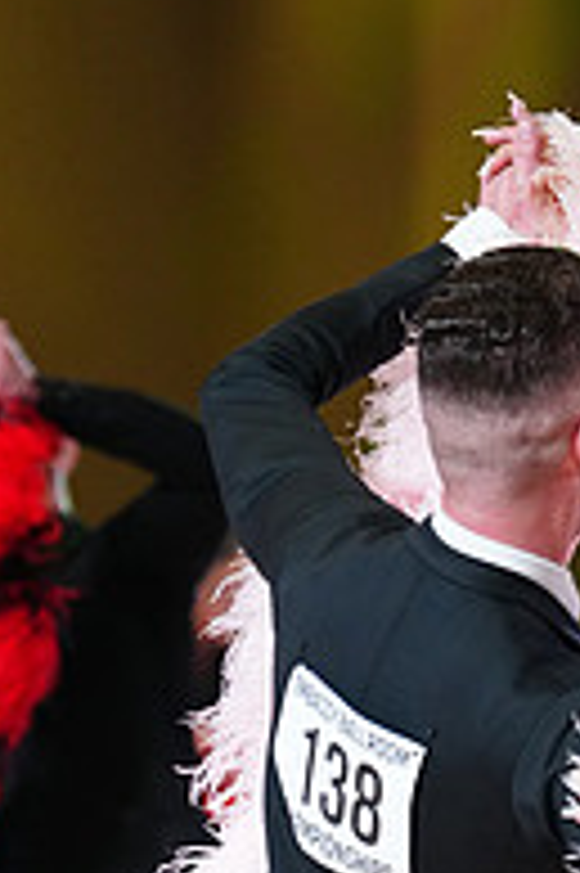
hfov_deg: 3.7
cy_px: 1269
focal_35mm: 368
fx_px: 8909
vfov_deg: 5.6
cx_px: 591
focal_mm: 123
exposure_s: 1/400
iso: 2000
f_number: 2.8
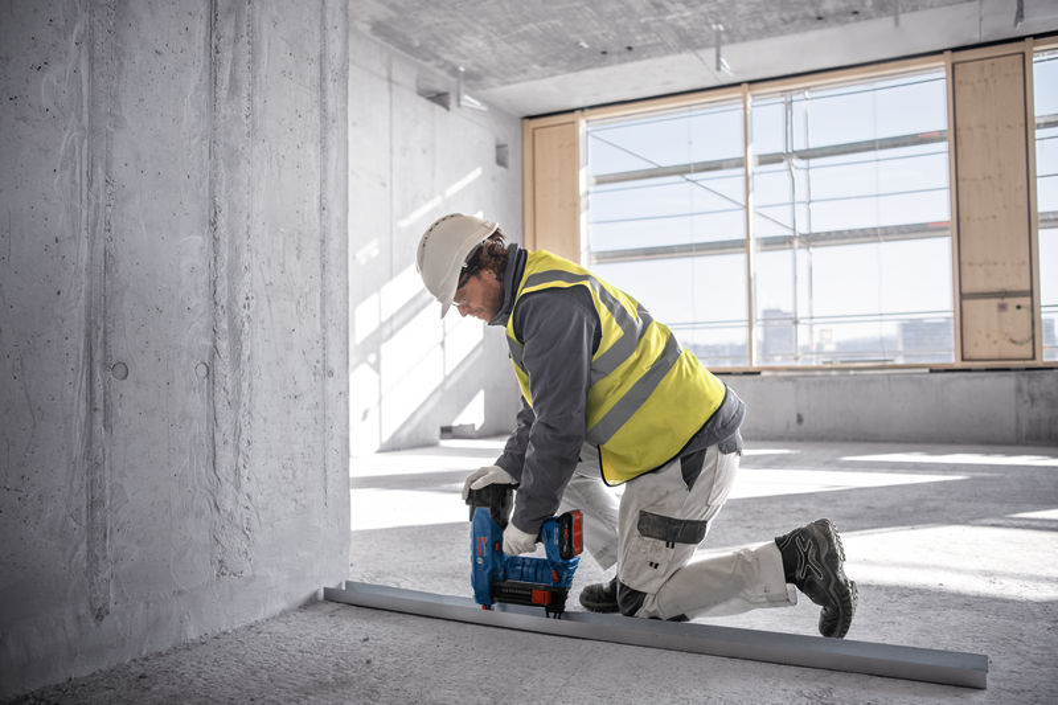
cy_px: 352
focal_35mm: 31
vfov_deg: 42.3
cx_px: 529
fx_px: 911
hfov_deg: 60.3
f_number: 2.8
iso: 200
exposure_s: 1/400
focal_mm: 31
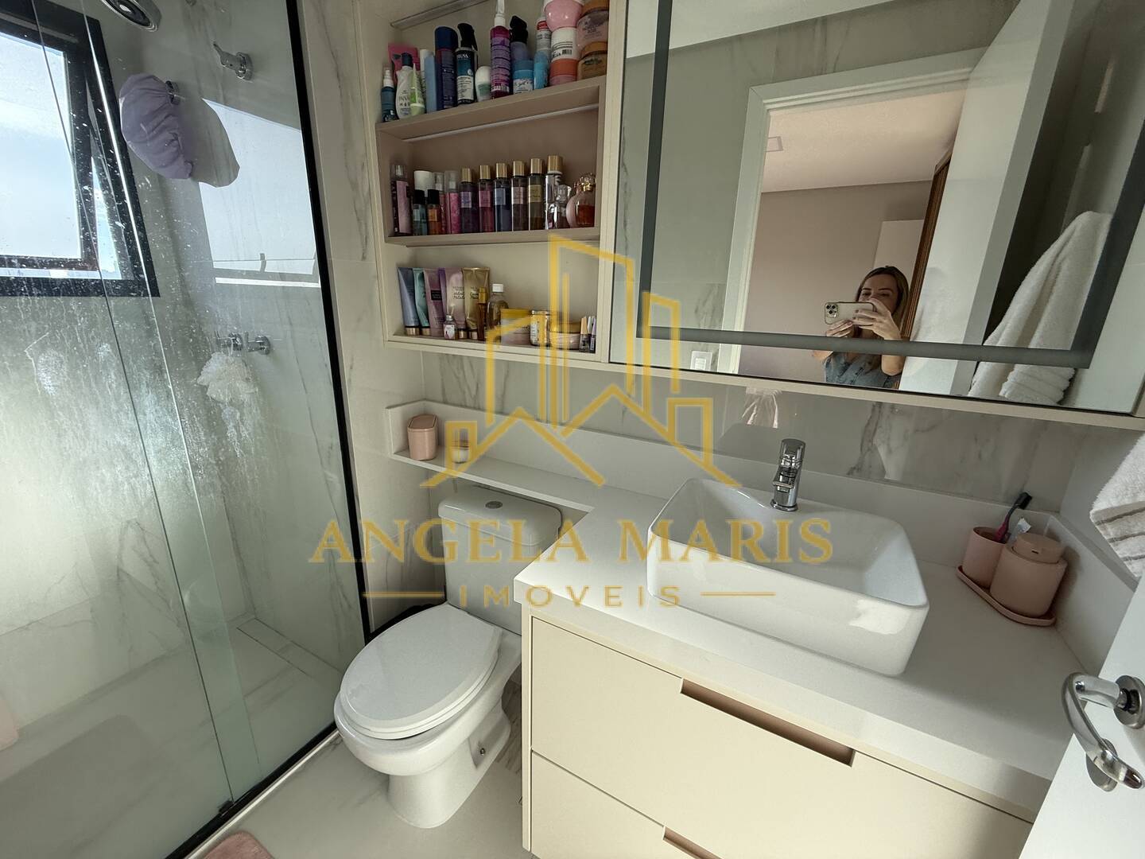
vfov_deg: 85.7
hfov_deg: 102.1
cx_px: 572
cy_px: 430
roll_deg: -2.0
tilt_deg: -18.5
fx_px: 463
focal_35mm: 14
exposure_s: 1/390
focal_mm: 2.22
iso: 64
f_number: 2.2
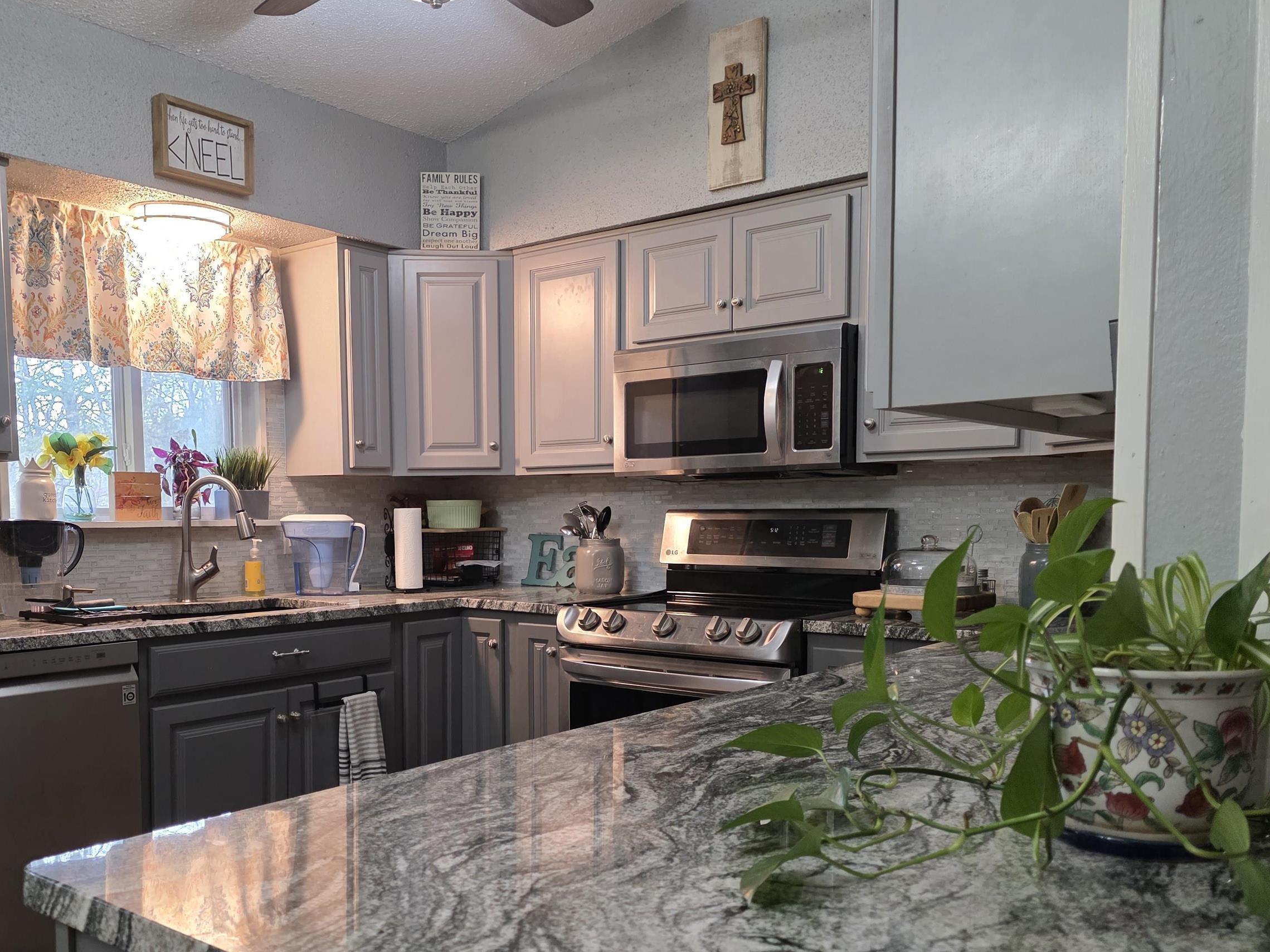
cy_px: 578
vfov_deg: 45.2
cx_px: 473
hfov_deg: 57.6
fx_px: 1137
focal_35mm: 31
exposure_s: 1/120
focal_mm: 6.3
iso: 800
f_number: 1.7
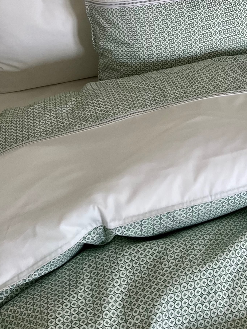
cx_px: 234
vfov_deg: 29.8
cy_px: -36
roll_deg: +0.9
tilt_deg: -20.8
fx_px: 552
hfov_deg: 24.3
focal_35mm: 58
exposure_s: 1/60
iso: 250
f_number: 1.6
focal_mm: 5.1
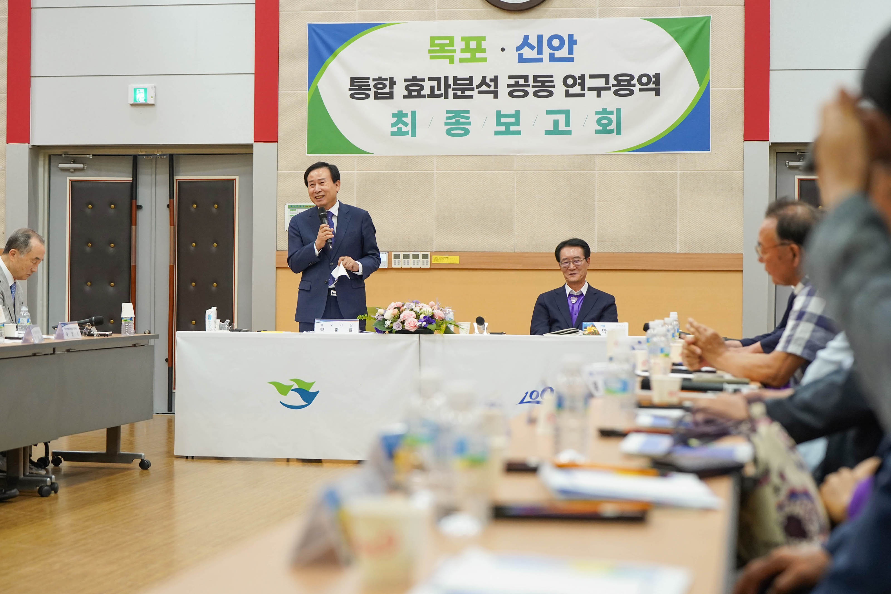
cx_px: 446
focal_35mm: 77
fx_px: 1906
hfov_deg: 26.3
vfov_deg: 17.7
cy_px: 297
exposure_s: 1/160
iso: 2500
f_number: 4
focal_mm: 77
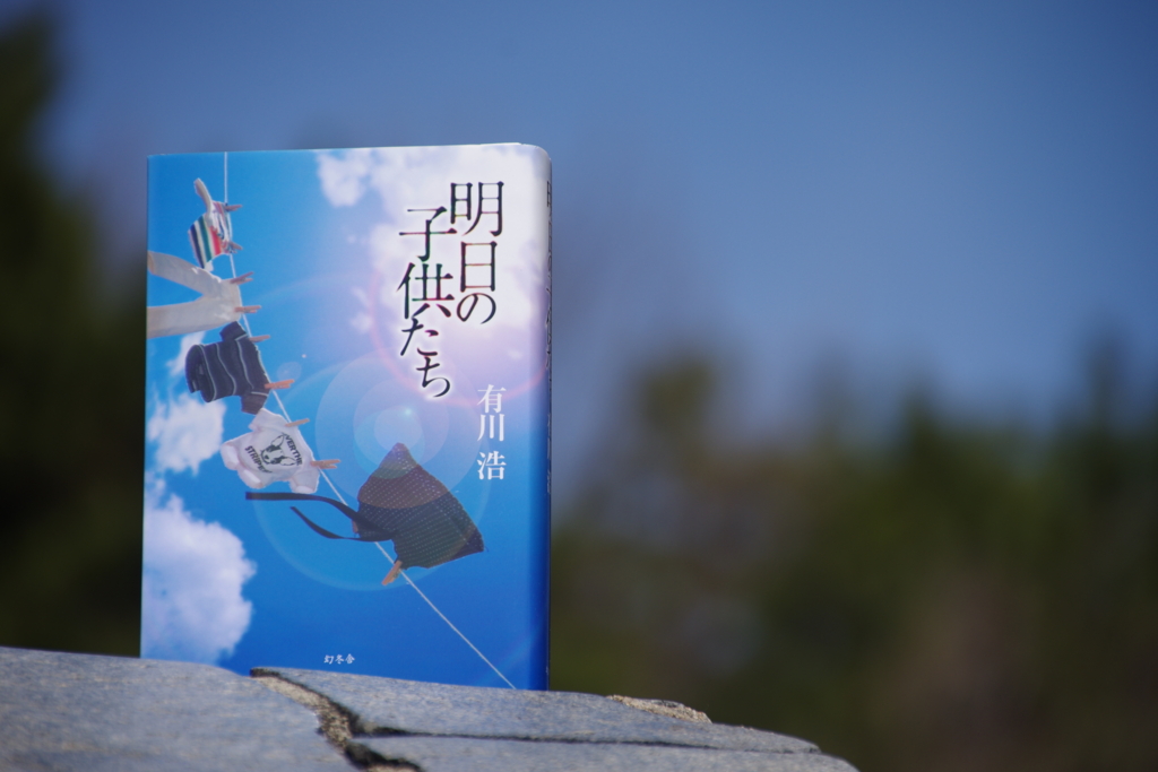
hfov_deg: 5.1
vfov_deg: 3.4
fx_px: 13028
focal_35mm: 405
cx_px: 579
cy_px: 386
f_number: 6.3
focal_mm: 270
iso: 100
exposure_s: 1/640
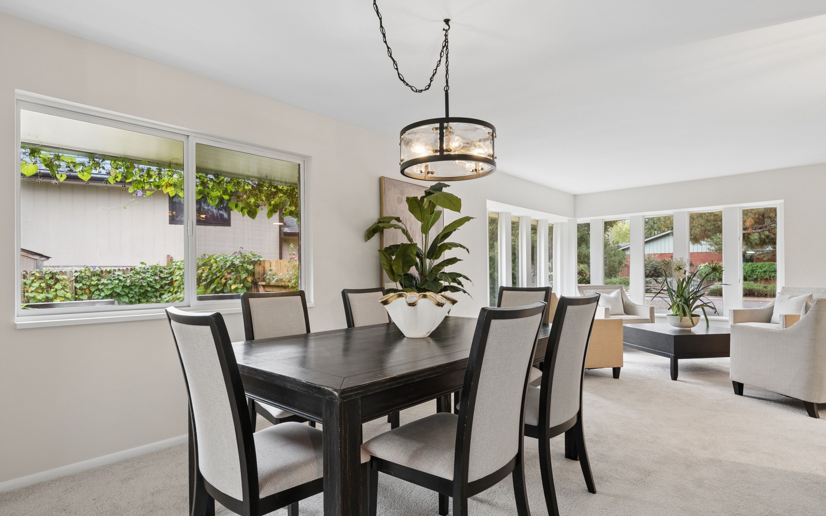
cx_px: 409
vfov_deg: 59.6
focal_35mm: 20
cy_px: 275
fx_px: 450
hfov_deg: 85.1
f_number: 8
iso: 500
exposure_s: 1/5
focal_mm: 19
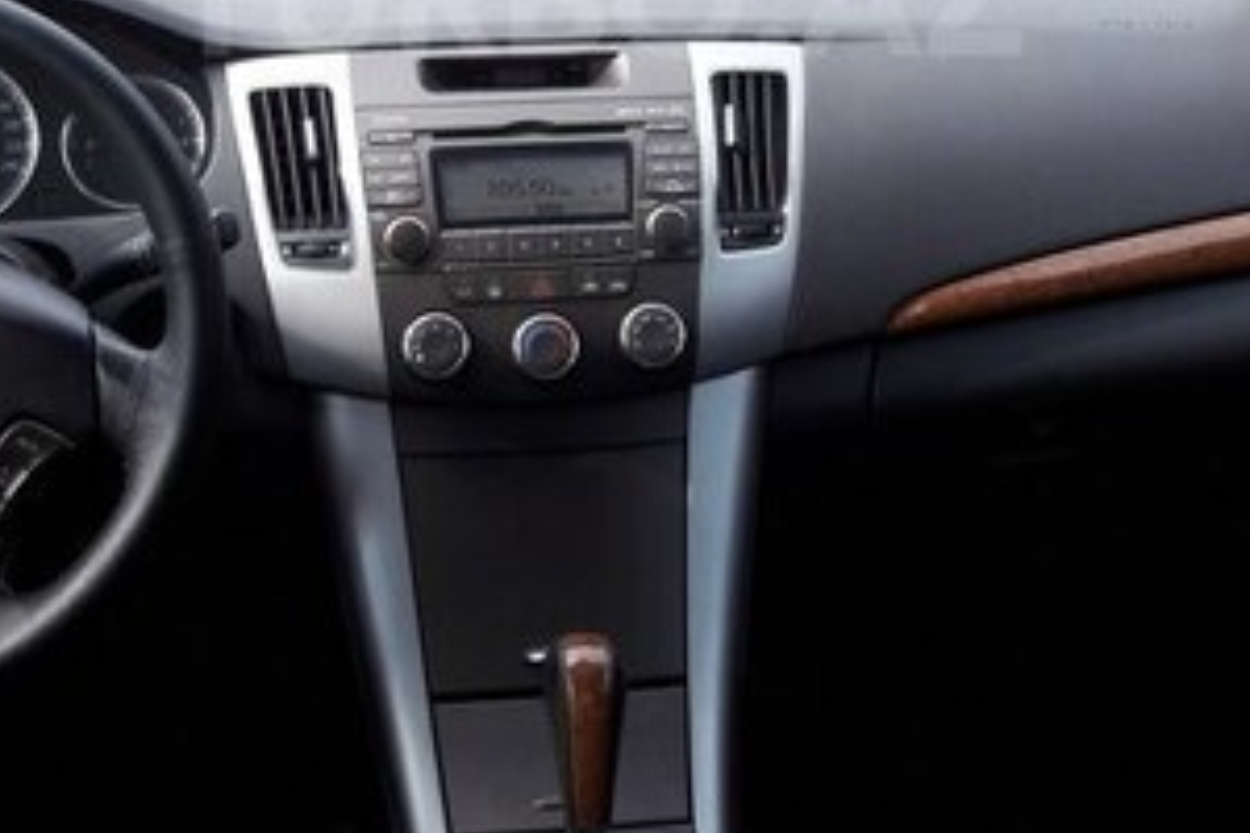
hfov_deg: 31.4
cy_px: -6
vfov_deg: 20.5
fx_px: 2222
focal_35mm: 64
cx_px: 596
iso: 40
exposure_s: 1/274
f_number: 1.9
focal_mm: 3.7
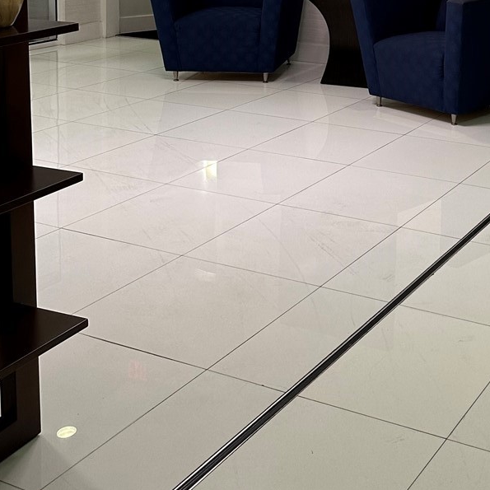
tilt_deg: -5.1
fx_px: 913
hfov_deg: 28.7
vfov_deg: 27.6
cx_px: 452
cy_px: -41
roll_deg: -1.7
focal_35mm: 57
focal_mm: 6.86
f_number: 1.78
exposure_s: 1/60
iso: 125
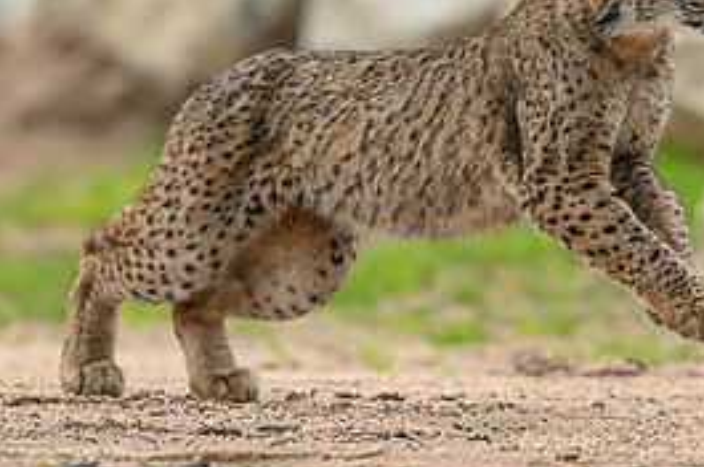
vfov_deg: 1.2
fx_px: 22442
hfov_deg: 1.8
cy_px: -120
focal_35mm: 1149
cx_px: 511
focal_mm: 400
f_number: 4
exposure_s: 1/2000
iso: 500
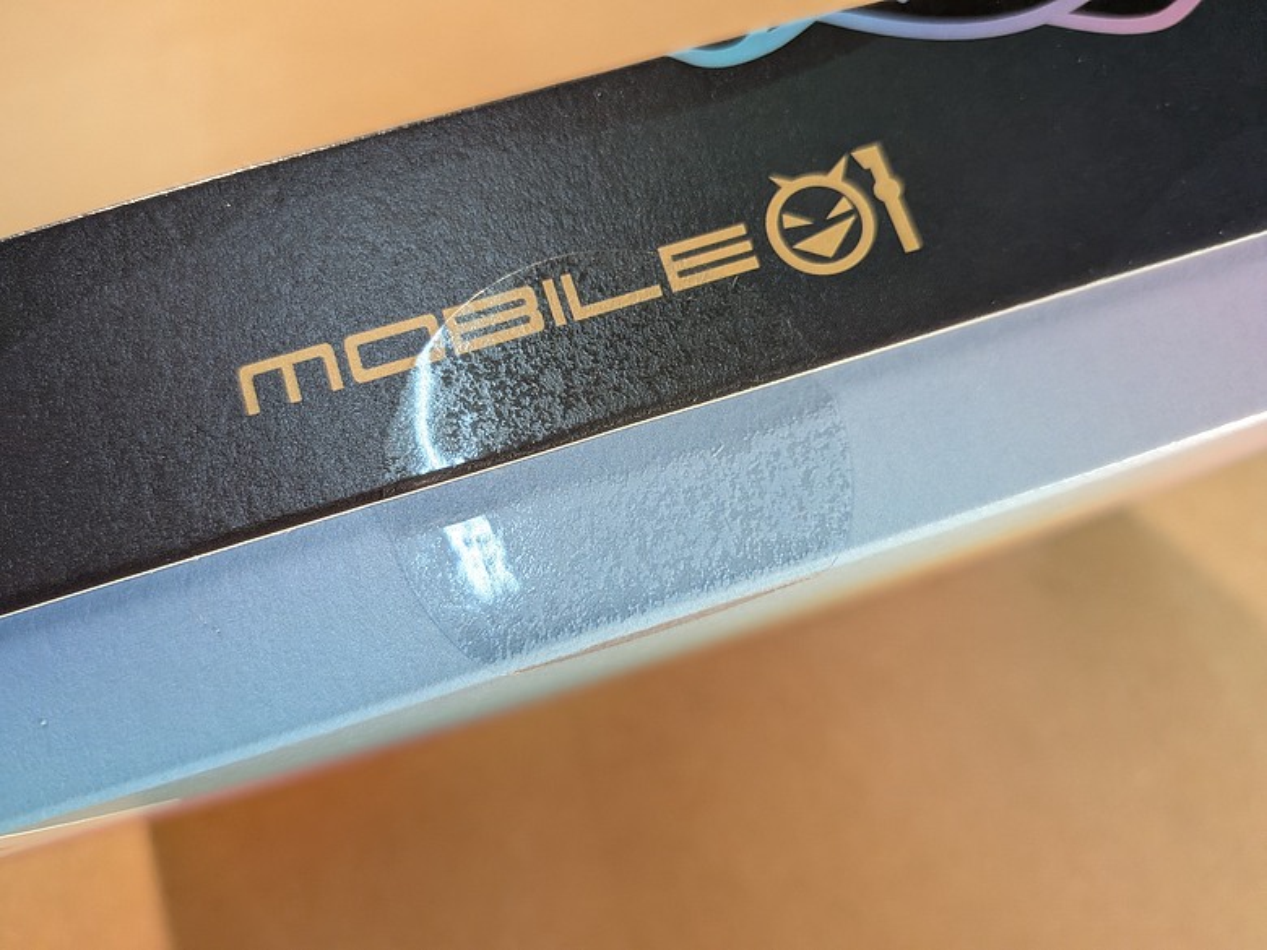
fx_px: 878
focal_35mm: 24
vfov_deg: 56.8
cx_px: 634
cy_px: 475
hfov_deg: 71.6
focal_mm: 4.53
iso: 180
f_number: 1.7
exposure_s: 1/120
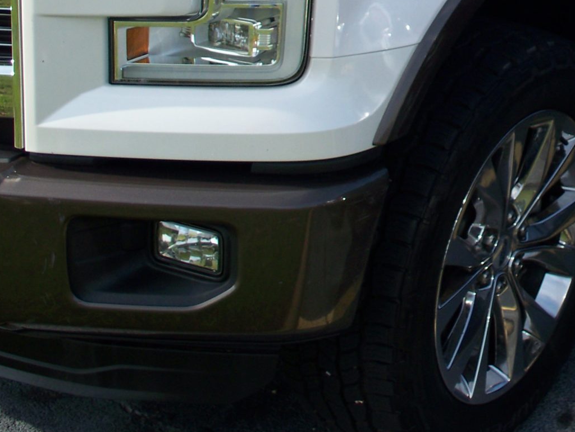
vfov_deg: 15.8
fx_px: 1495
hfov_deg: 21.1
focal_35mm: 90
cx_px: 560
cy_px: -86
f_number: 2.8
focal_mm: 7.54
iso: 64
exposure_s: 1/500
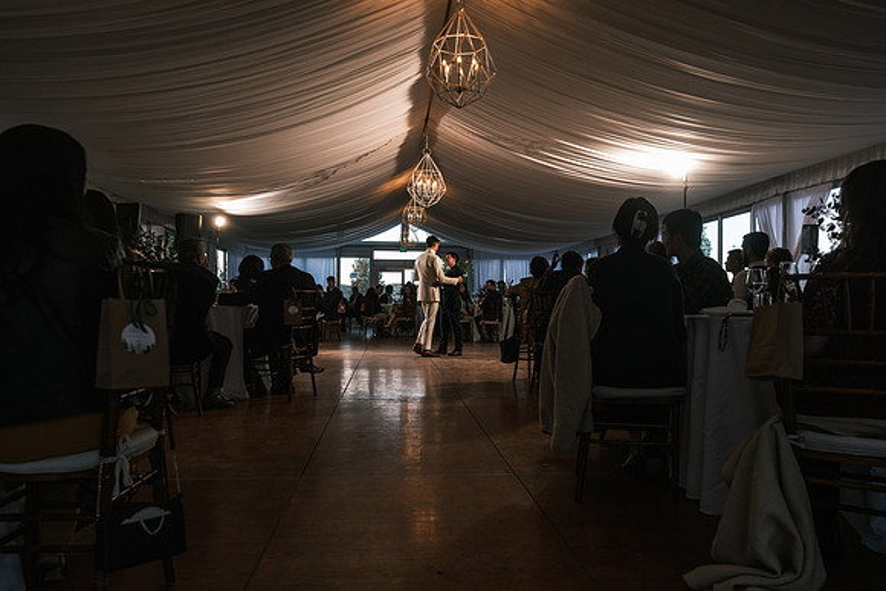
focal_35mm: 27
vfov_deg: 48.0
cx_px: 443
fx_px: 665
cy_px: 296
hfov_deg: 67.4
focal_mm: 18
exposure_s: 1/250
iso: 400
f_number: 3.2
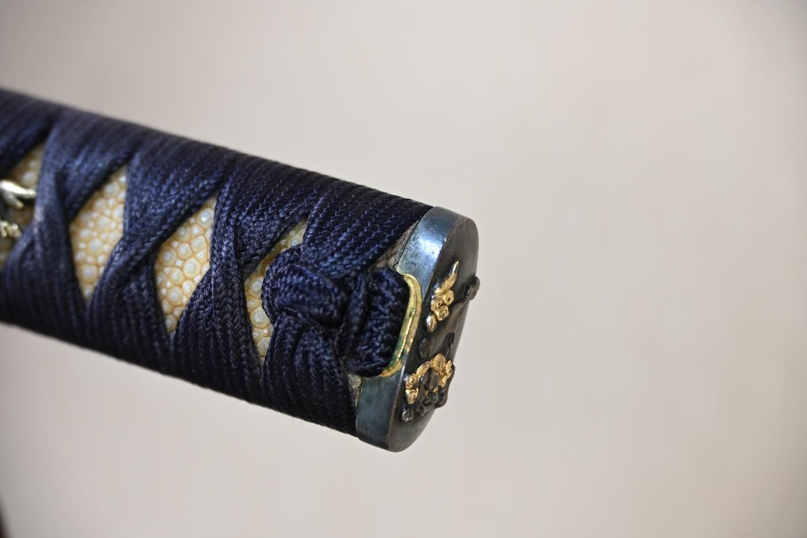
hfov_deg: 17.5
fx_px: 2622
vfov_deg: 11.7
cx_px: 404
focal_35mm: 117
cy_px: 269
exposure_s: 1/2
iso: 100
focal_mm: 78
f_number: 5.3
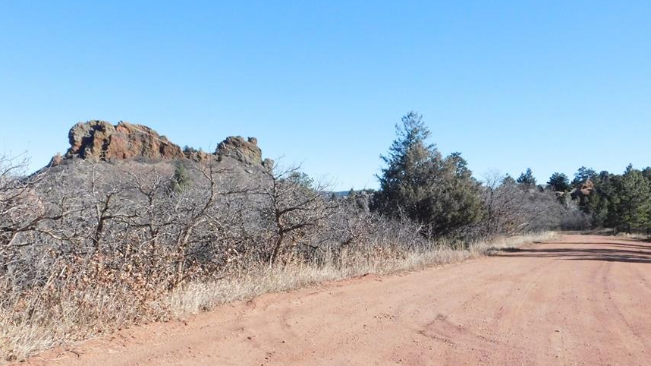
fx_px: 673
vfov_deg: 30.3
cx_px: 329
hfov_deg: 51.6
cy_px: 215
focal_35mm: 39
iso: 800
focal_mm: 5.3
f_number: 6.4
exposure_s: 1/1500
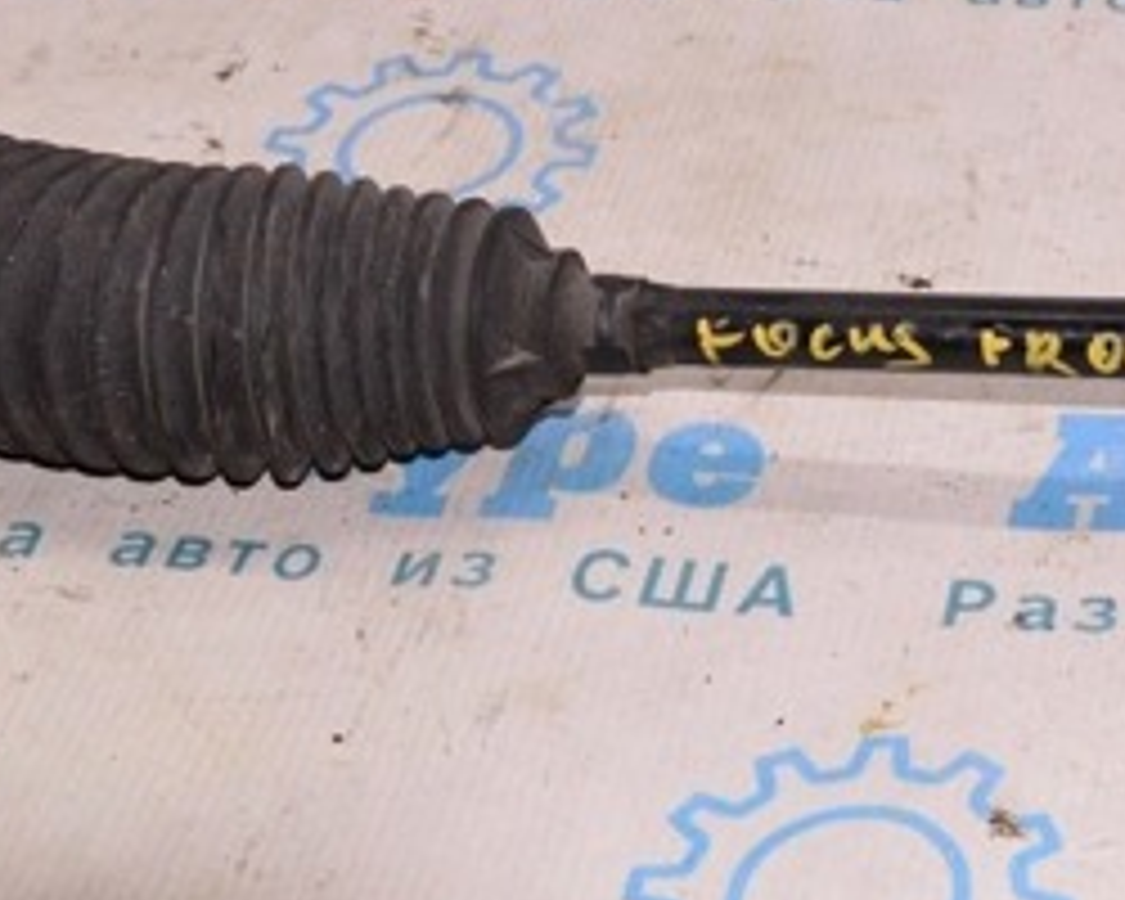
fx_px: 3236
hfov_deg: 19.5
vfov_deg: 15.8
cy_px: 385
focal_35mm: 97
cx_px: 945
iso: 1600
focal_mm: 27
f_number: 8
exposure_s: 1/200
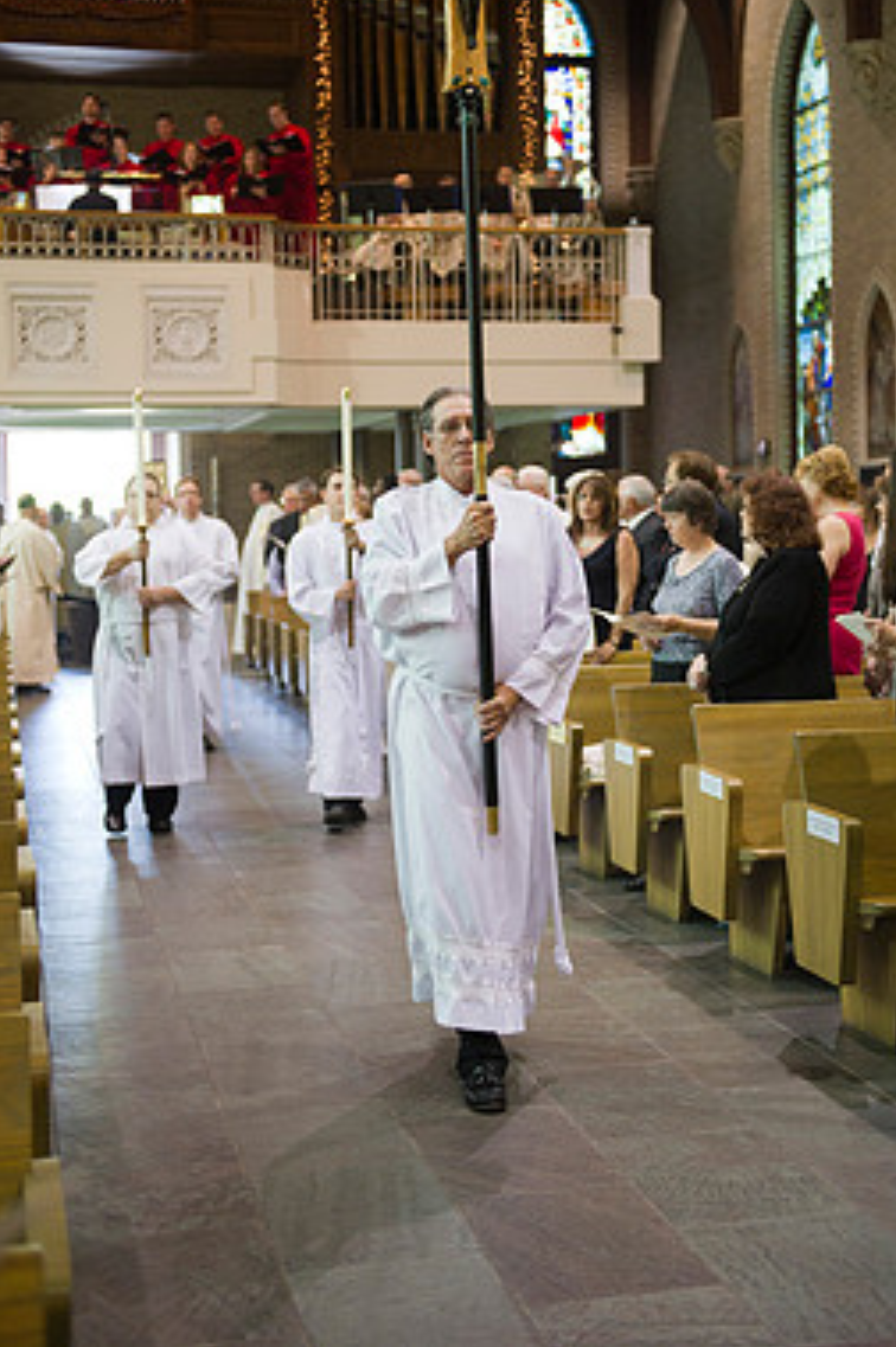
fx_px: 2132
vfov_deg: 35.0
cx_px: 492
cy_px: 551
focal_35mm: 57
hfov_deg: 23.7
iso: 2000
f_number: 2.8
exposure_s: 1/200
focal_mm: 48
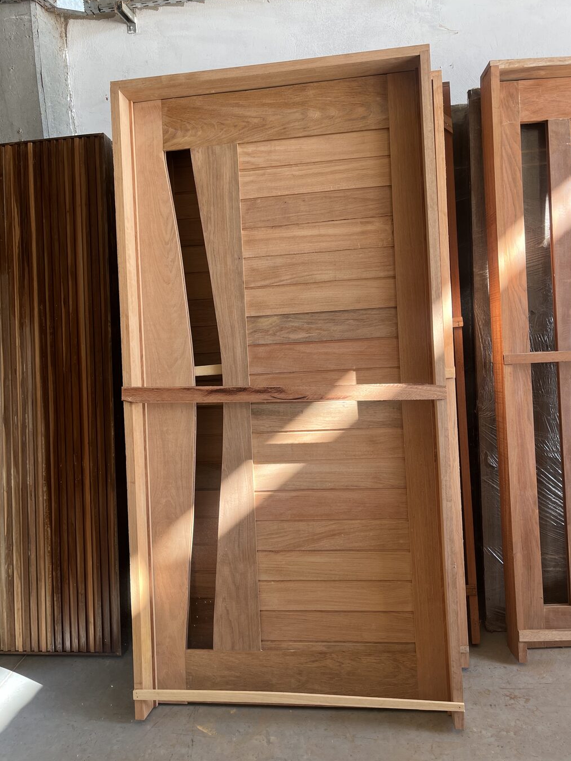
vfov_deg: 65.3
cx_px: 287
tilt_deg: -8.2
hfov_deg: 51.4
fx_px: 594
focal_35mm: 27
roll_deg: +3.7
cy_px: 380
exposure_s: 1/121
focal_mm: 5.1
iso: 50
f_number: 1.6
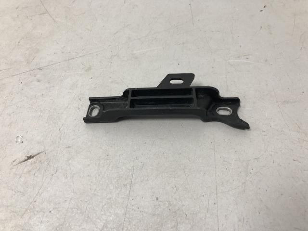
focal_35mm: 28
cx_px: 154
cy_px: 116
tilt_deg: -51.6
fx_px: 249
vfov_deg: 49.7
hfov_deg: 63.4
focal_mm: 4
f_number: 1.8
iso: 32
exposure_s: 1/25
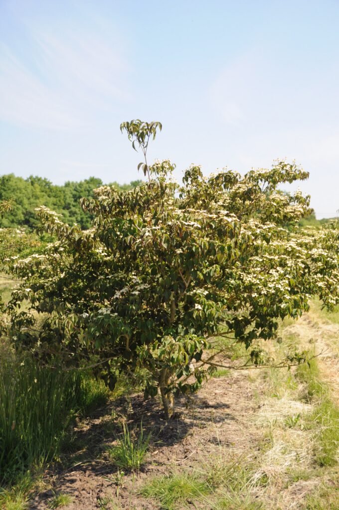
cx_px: 170
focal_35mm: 42
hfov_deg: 31.8
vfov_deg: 46.5
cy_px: 255
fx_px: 595
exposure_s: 1/3200
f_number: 4
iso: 640
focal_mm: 28
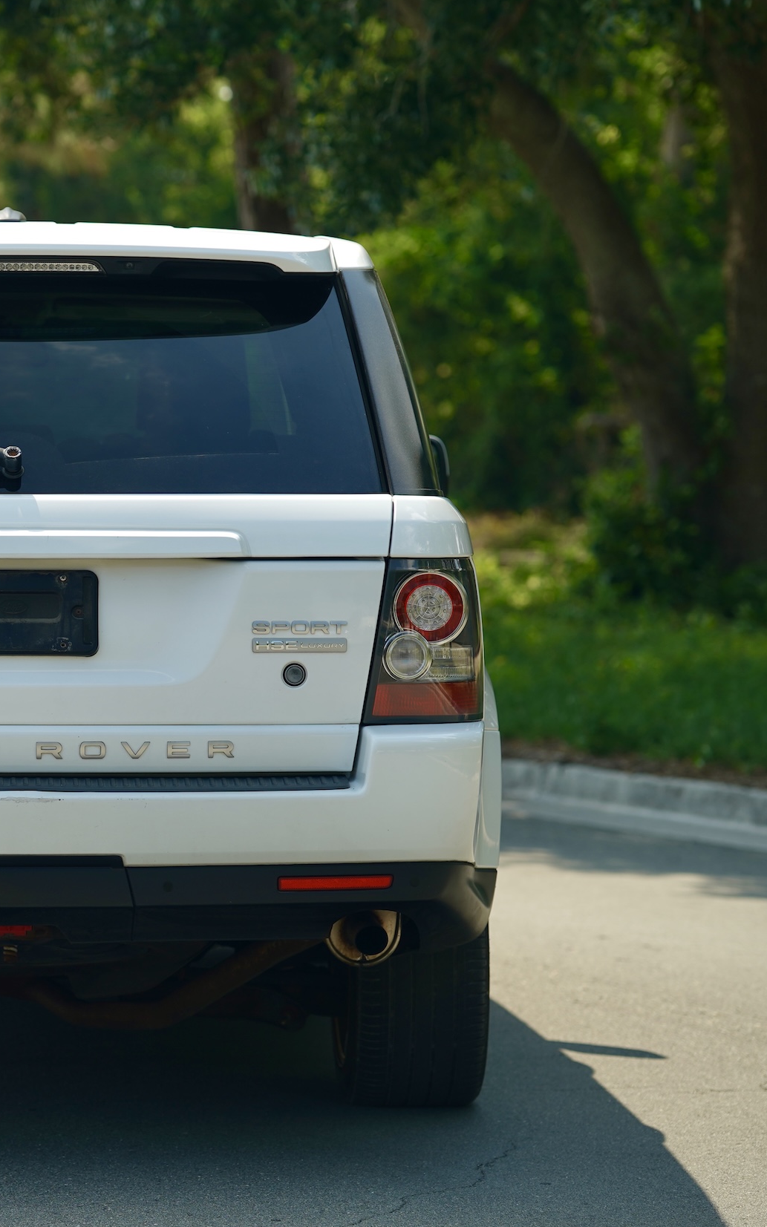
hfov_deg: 9.9
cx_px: 2
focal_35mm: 131
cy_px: 614
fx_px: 4382
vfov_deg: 15.9
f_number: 2.5
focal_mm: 85
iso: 50
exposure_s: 1/250
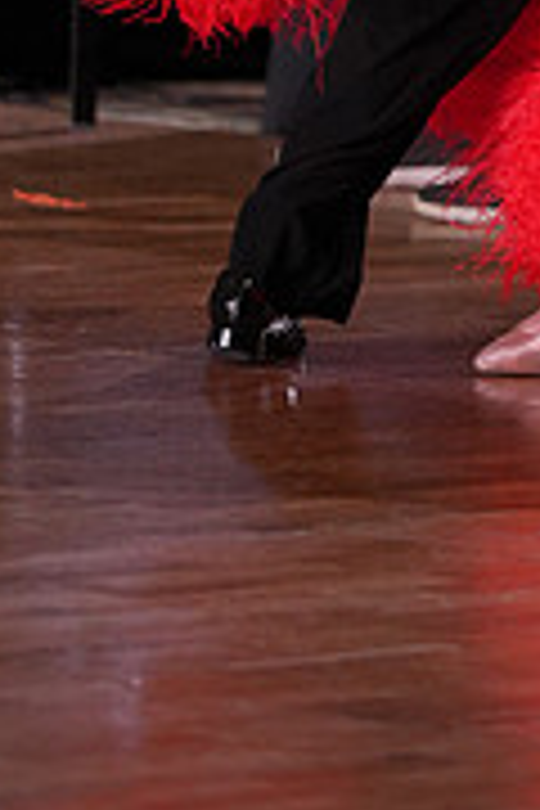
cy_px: -464
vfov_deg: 3.2
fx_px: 14466
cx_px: 740
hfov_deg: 2.1
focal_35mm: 643
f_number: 2.8
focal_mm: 200
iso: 1000
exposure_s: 1/500
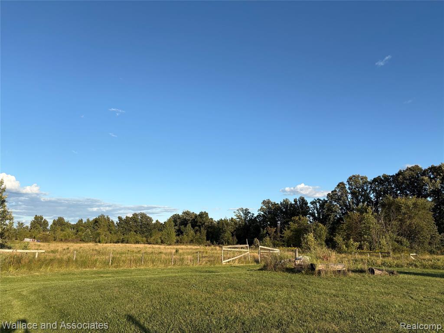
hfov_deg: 67.3
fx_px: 333
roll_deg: -0.8
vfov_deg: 53.1
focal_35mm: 26
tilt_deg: +12.7
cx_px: 222
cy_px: 166
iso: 50
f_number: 1.6
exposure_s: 1/2639
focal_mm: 5.96
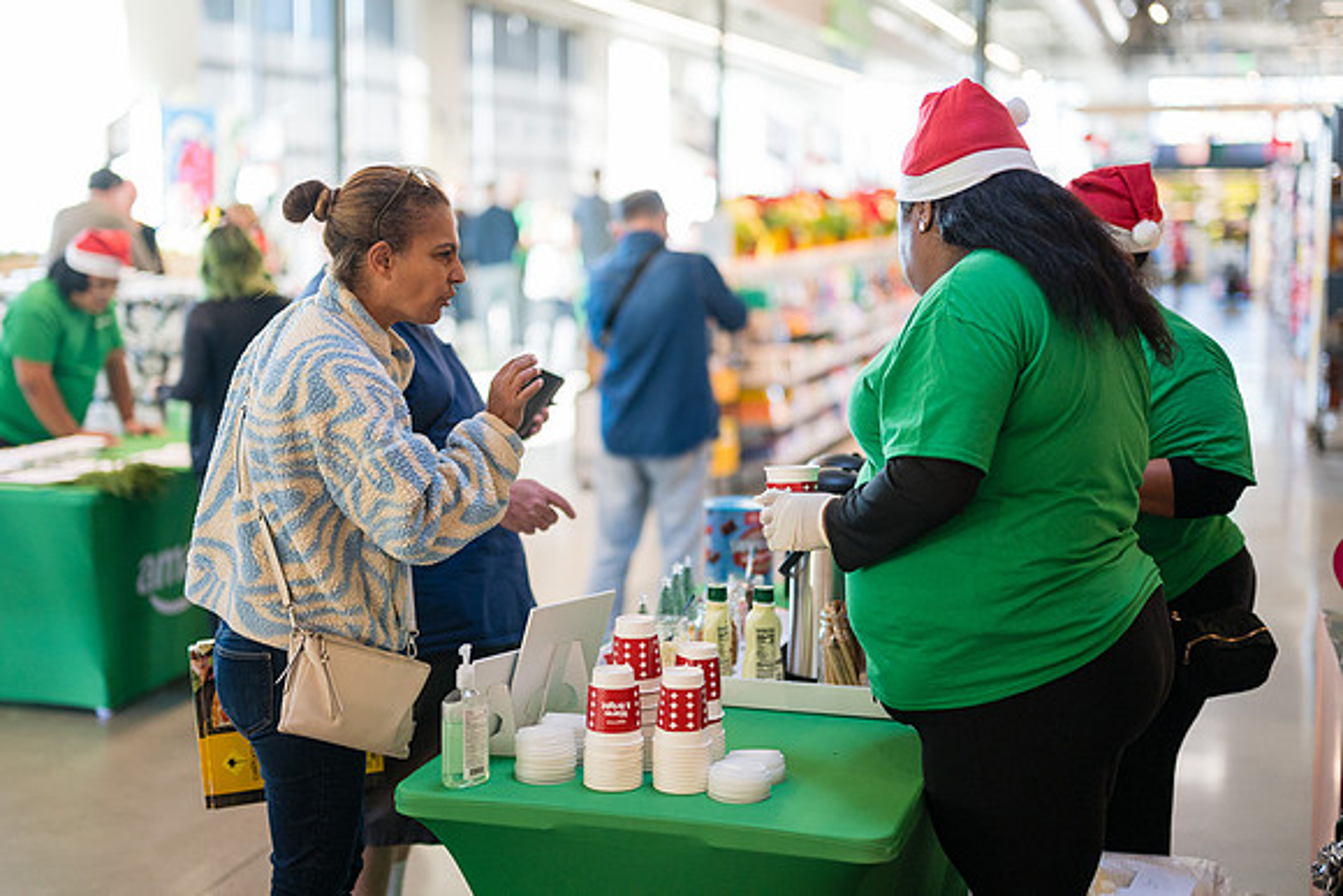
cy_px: 412
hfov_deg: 36.9
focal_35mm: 54
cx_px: 618
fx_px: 2014
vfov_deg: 25.1
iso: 640
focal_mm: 50
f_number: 1.2
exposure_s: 1/400
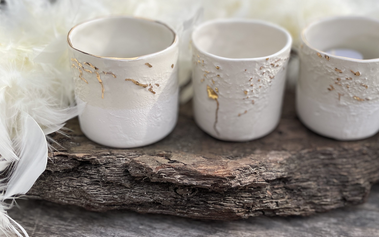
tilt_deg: -32.7
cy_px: 94
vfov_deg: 33.5
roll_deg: -1.9
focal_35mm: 38
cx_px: 235
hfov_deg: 51.1
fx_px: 393
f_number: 1.6
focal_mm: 4.2
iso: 50
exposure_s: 1/3040
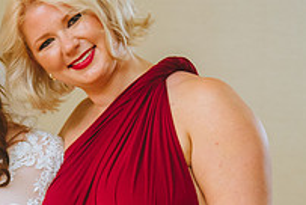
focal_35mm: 155
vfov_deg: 8.9
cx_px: -105
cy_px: 182
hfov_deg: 12.8
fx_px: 1319
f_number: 3.5
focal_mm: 50
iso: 1250
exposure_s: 1/50
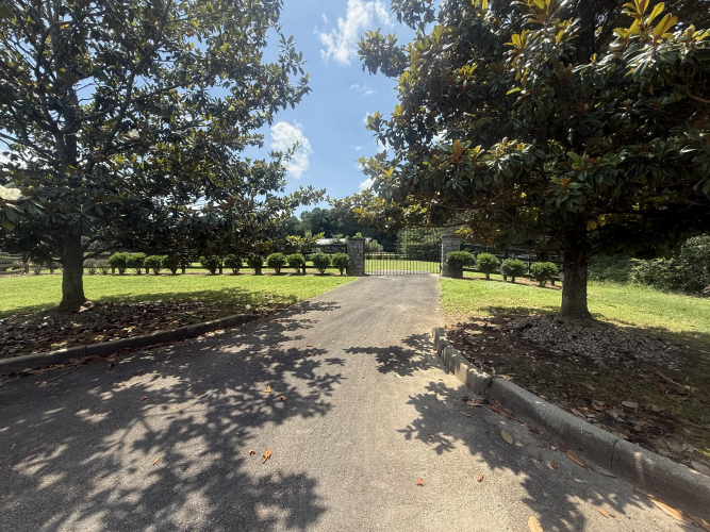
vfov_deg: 85.7
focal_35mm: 14
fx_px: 287
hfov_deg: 102.1
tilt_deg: +1.6
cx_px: 355
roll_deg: -0.4
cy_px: 266
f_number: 2.2
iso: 64
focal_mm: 2.22
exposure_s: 1/1211
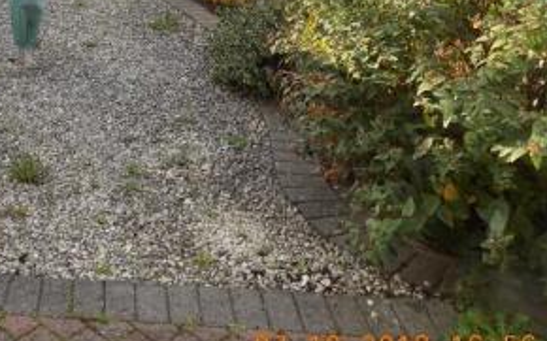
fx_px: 730
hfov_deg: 38.0
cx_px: 42
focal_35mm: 49
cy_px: 29
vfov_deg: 25.4
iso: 80
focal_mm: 4
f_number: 3.1
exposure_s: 1/125
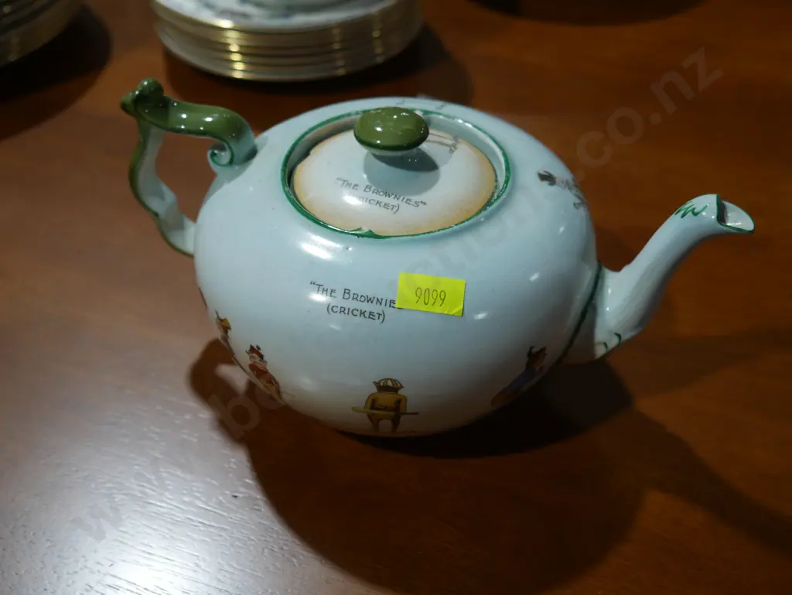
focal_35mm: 42
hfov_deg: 44.8
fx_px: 961
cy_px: 298
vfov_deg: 34.4
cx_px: 396
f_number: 4.6
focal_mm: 21
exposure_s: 1/60
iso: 200
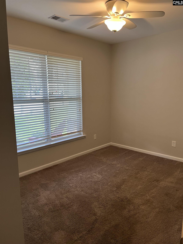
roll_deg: +0.0
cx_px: 92
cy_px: 122
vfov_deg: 67.3
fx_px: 183
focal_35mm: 26
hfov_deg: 53.1
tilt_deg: -9.3
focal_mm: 5.1
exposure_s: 1/60
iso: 100
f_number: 1.6
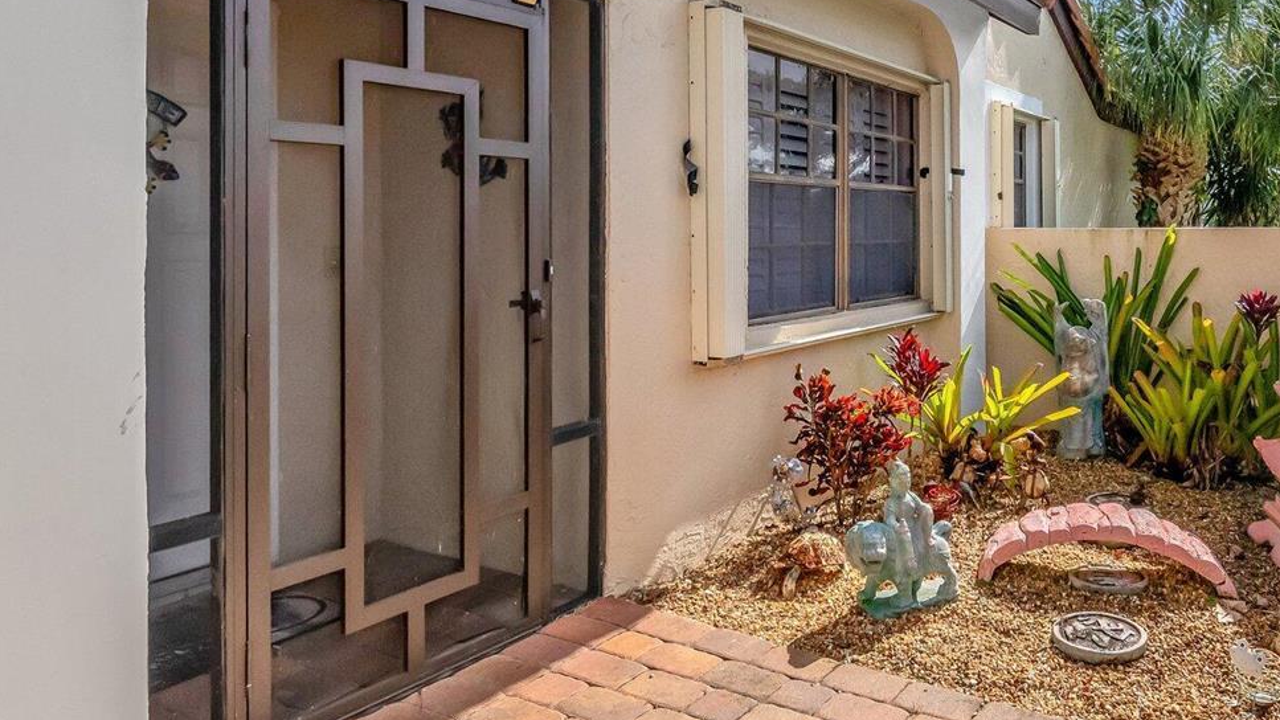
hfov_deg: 68.7
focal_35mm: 26
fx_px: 882
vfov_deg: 43.8
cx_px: 908
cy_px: 244
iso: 1000
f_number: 8
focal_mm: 10
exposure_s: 1/4000
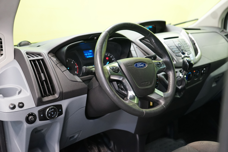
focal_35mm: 41
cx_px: 114
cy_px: 76
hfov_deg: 47.4
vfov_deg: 32.6
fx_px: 260
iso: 3200
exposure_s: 1/60
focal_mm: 41
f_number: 4.5
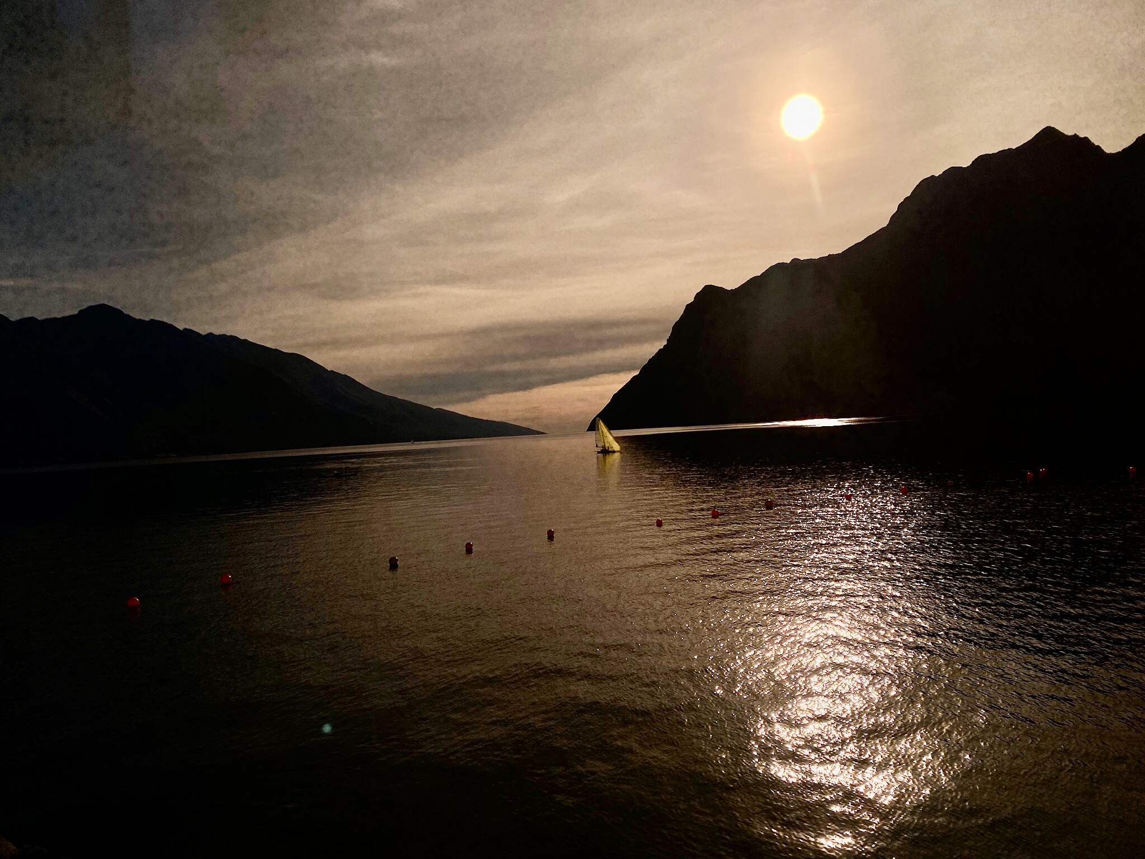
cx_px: 572
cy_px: 430
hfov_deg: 67.3
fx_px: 860
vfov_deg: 53.1
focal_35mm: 26
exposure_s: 1/7692
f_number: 1.8
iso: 32
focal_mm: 4.25
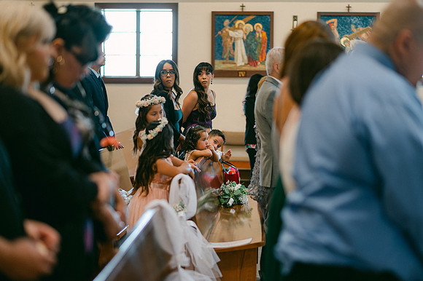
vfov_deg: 14.6
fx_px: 1095
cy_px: 154
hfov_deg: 21.9
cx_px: 212
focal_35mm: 93
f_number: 1.8
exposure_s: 1/125
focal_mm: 85
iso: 320
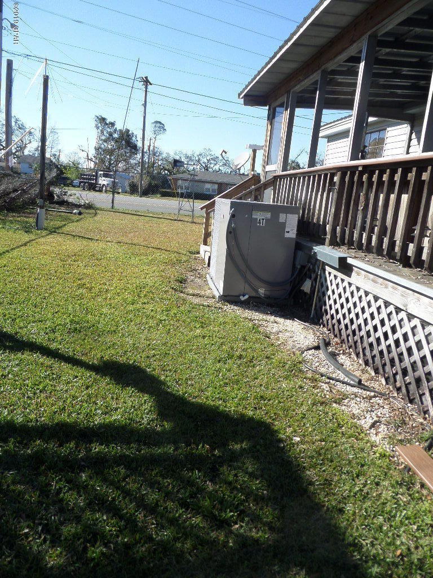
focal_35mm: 24
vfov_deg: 71.6
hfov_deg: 56.8
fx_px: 400
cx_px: 216
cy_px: 289
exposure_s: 1/750
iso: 100
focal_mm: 4
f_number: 3.2
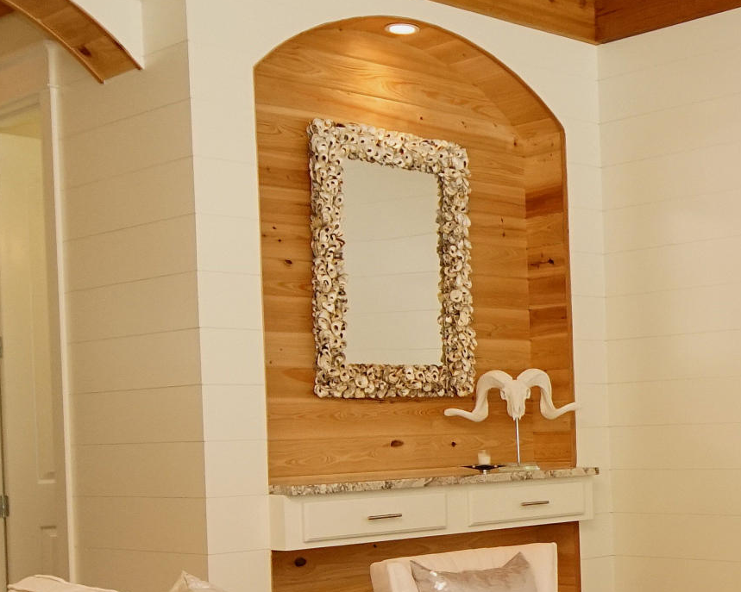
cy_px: 457
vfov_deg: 25.4
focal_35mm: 59
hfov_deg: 29.0
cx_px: 813
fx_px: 1294
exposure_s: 1/160
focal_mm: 12
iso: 1250
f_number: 4.5
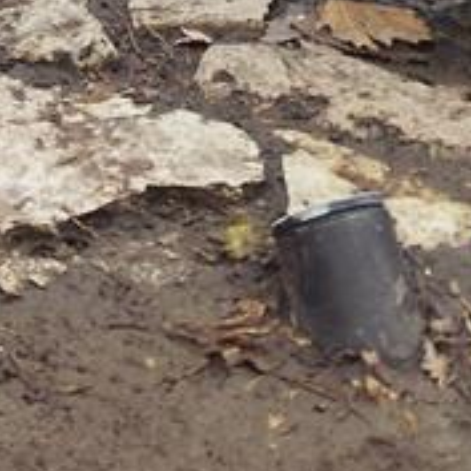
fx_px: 1355
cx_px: 162
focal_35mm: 88
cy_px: -535
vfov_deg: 15.0
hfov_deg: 19.7
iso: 50
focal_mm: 7.01
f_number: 1.69
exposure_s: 1/365
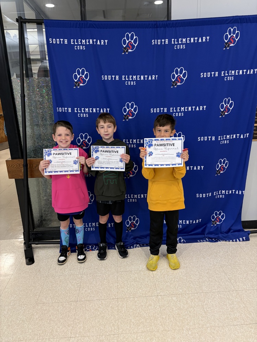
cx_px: 128
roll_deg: +3.1
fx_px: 257
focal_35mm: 26
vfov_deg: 67.3
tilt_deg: -15.0
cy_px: 171
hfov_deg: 53.1
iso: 200
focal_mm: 5.96
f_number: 1.6
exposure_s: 1/60
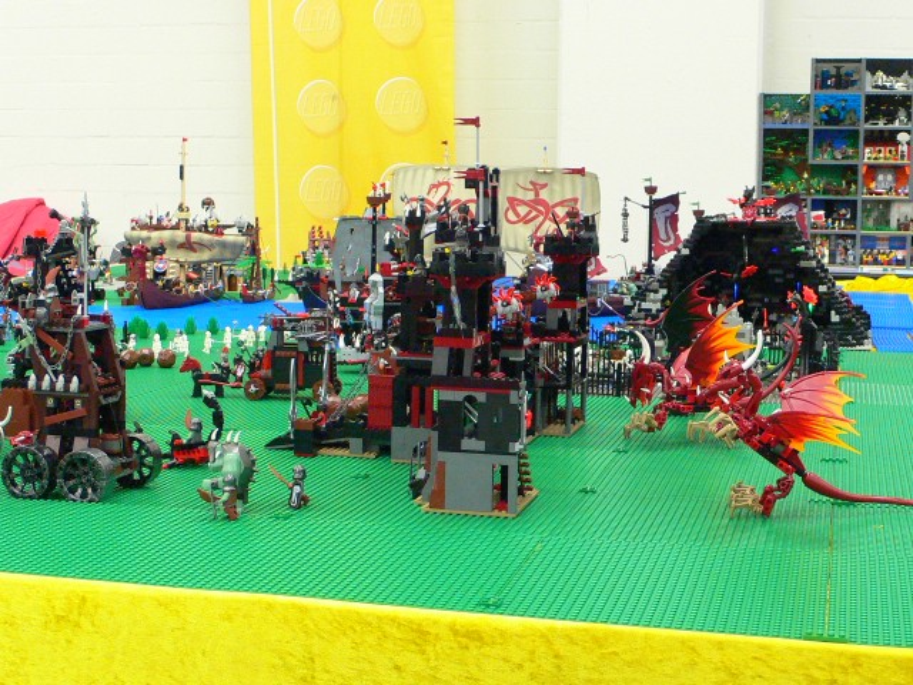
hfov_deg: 32.2
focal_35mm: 60
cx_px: 456
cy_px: 342
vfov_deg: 24.4
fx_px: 1583
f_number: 3.2
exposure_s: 1/8
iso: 200
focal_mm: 8
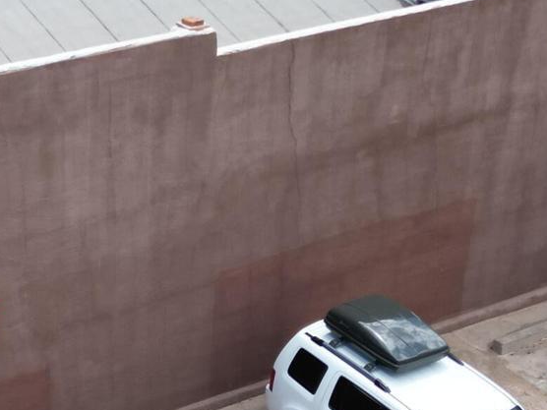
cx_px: 32
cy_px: 283
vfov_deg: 16.0
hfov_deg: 20.8
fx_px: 1454
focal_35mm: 92
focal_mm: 6.72
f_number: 1.7
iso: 130
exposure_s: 1/1600
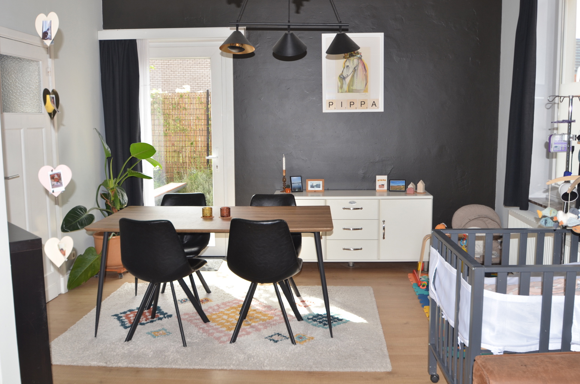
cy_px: 192
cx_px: 290
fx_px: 531
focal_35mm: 33
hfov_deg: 57.3
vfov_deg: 39.8
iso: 220
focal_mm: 22
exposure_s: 1/125
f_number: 4.5
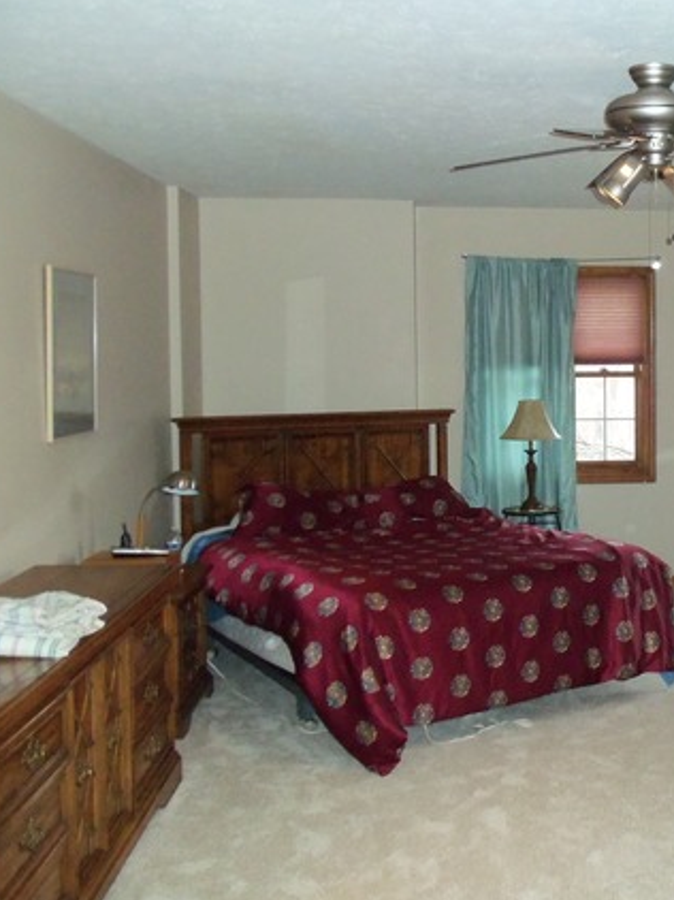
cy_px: 405
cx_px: 655
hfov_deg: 30.8
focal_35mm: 44
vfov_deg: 42.9
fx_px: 1143
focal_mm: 5.2
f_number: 3.4
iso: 250
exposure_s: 1/30
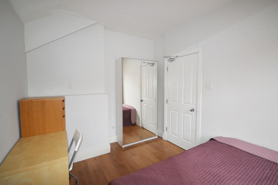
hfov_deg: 100.4
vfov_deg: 77.2
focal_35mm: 15
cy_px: 92
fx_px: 116
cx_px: 139
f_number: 4
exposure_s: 1/60
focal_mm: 10
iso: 720
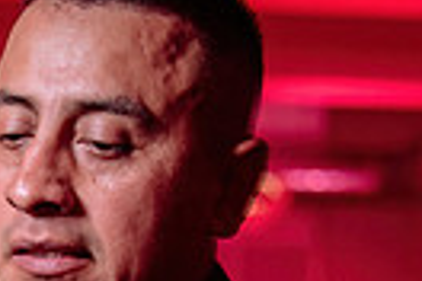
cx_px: -160
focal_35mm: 176
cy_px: 554
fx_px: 2063
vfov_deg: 7.5
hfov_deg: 11.3
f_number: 3.2
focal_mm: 40
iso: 800
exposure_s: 1/50
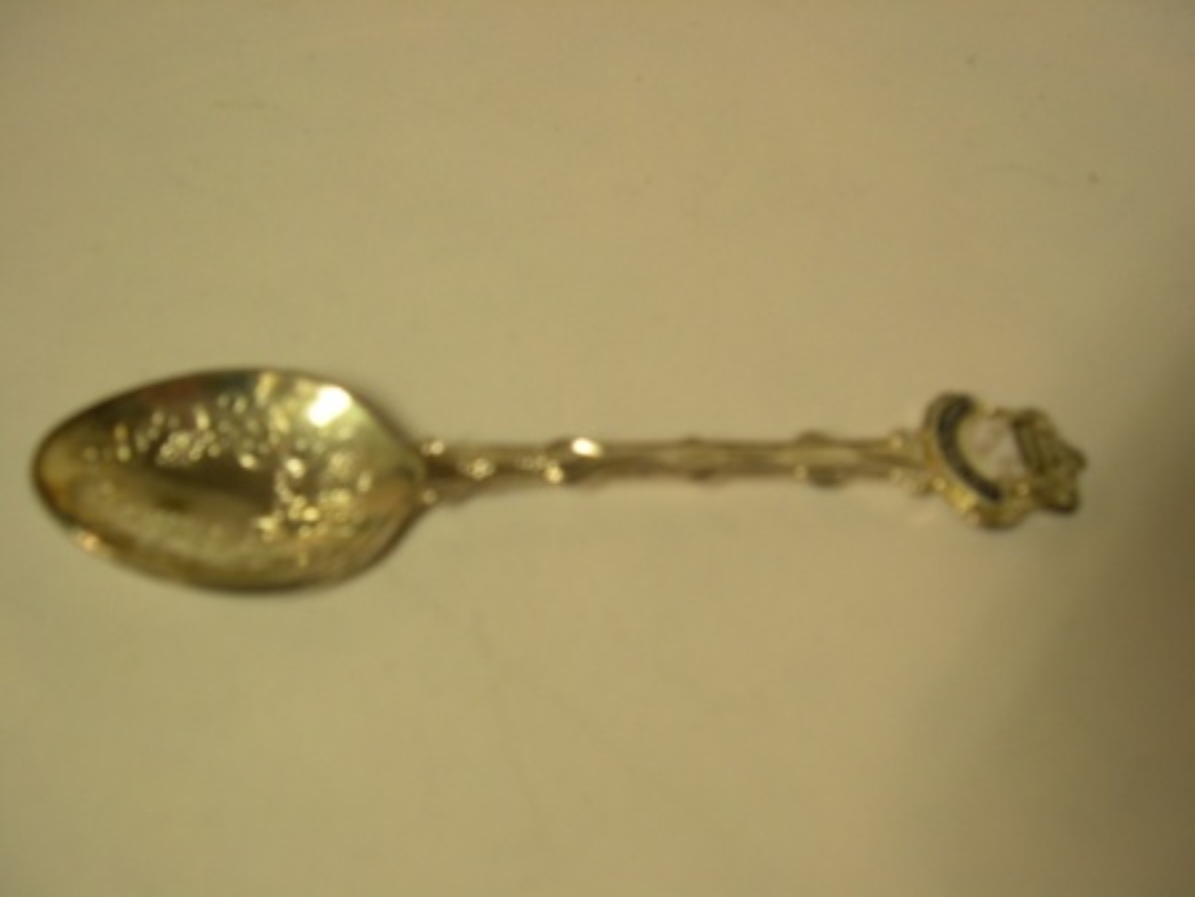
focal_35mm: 38
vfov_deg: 37.7
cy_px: 448
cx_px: 598
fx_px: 1312
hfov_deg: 49.0
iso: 100
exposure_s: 1/16.7
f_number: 2.8
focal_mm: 8
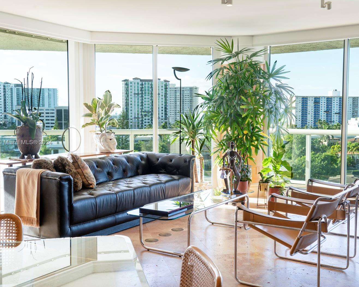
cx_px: 183
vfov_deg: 37.3
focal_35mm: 40
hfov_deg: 45.8
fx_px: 425
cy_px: 143
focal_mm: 35
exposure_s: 1/500
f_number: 9.5
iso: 400
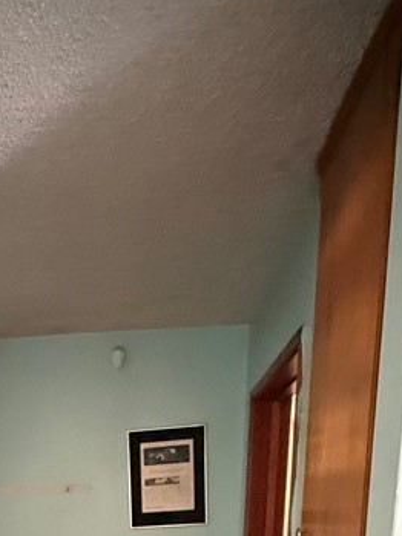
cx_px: 20
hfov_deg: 32.8
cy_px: 625
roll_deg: -0.2
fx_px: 636
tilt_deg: -7.0
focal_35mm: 41
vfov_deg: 36.6
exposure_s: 1/35
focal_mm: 2.22
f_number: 2.2
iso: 1600
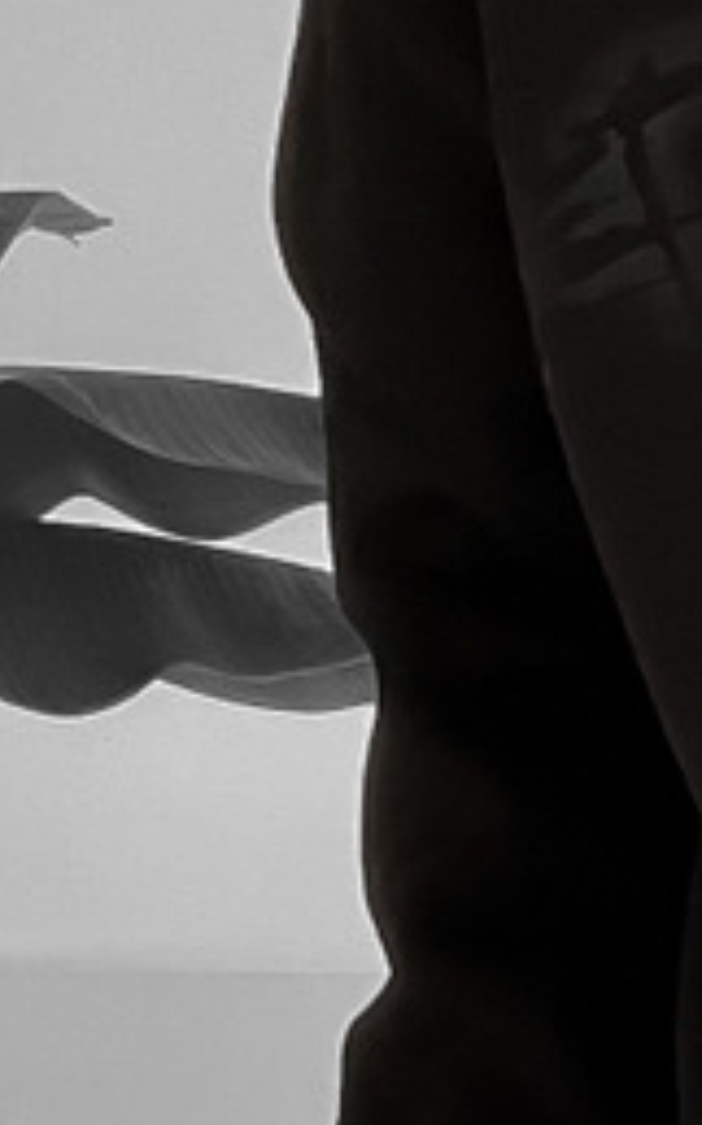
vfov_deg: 10.6
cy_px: 1683
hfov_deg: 6.6
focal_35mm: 191
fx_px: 5853
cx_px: 1496
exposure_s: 1/120
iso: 64
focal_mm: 3
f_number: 1.8
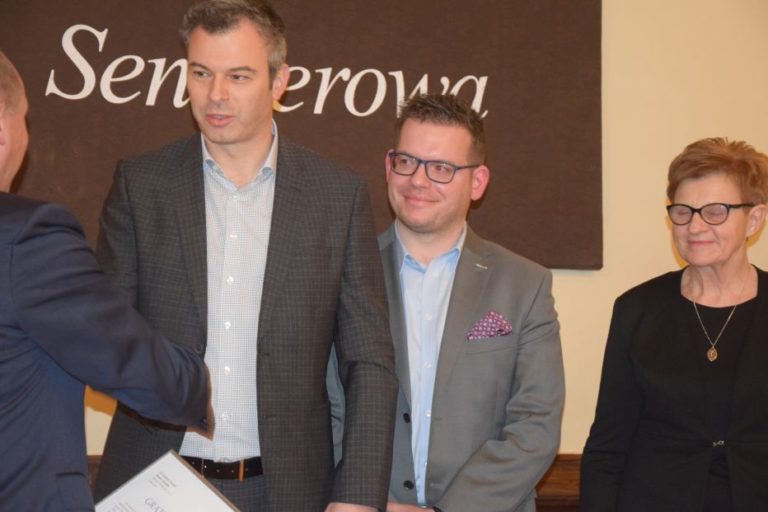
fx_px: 2112
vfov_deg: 13.8
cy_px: 256
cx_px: 384
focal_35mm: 99
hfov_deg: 20.6
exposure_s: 1/60
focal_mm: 66
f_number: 5.3
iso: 3200
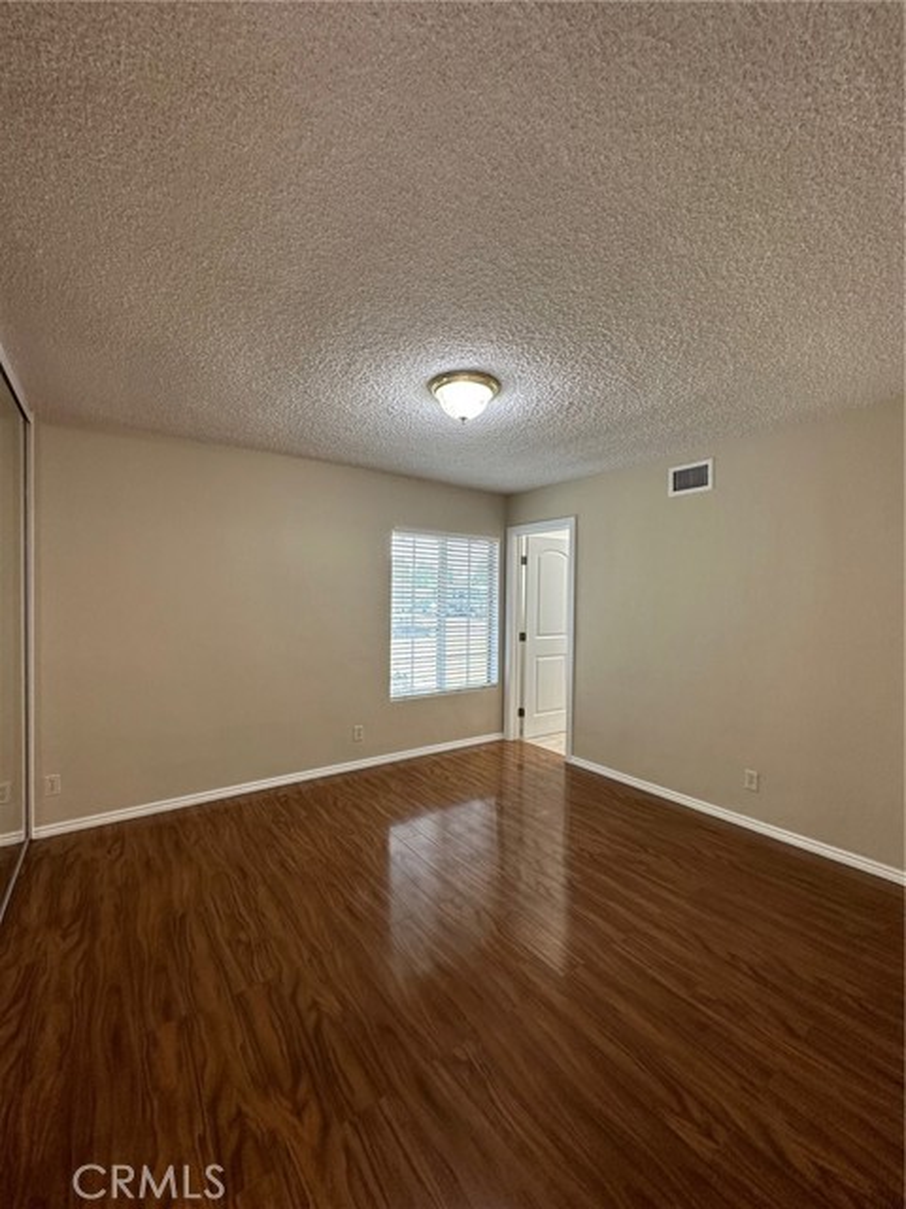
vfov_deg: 102.1
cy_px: 604
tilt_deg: -1.1
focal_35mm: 14
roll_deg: -0.6
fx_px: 489
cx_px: 453
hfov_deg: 85.7
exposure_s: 1/120
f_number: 2.2
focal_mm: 2.22
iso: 200
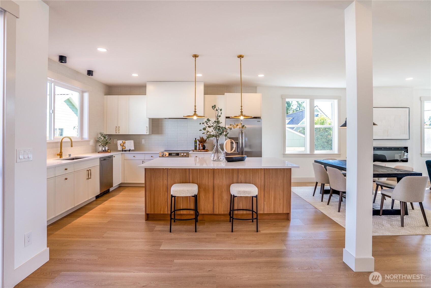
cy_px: 144
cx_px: 216
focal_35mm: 17
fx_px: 204
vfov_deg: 70.5
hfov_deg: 93.2
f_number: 2.8
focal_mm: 17
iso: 320
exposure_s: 1/200
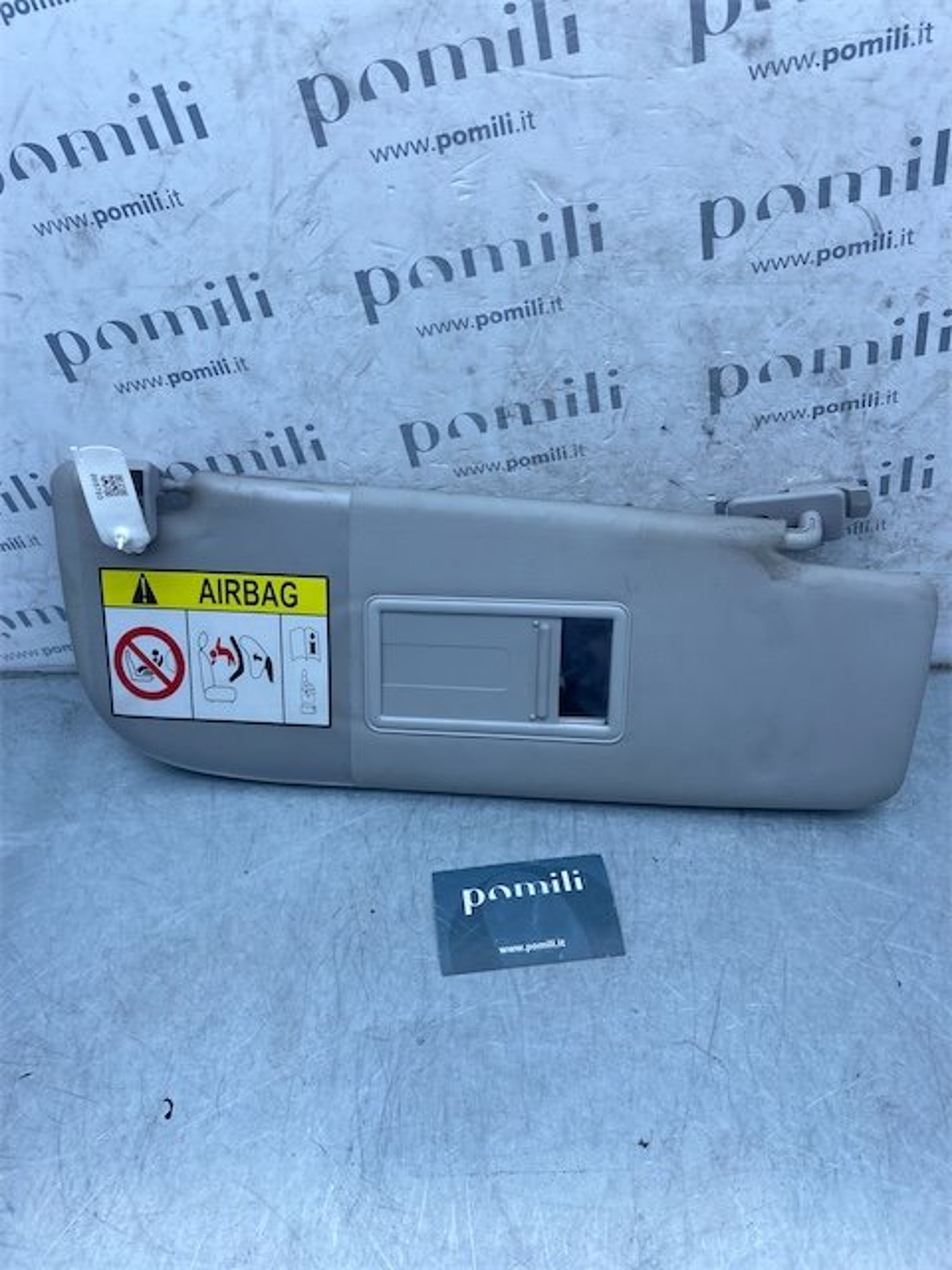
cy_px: 635
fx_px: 953
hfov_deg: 53.1
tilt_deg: -43.5
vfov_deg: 67.3
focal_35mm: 26
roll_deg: +2.2
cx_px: 476
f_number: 1.8
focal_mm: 4.25
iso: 32
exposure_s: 1/957
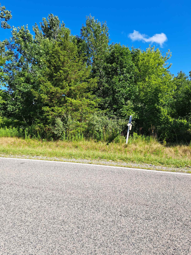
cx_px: 88
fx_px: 191
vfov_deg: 67.3
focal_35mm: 26
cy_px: 127
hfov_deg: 53.0
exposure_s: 1/598
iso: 50
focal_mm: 5.23
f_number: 1.8
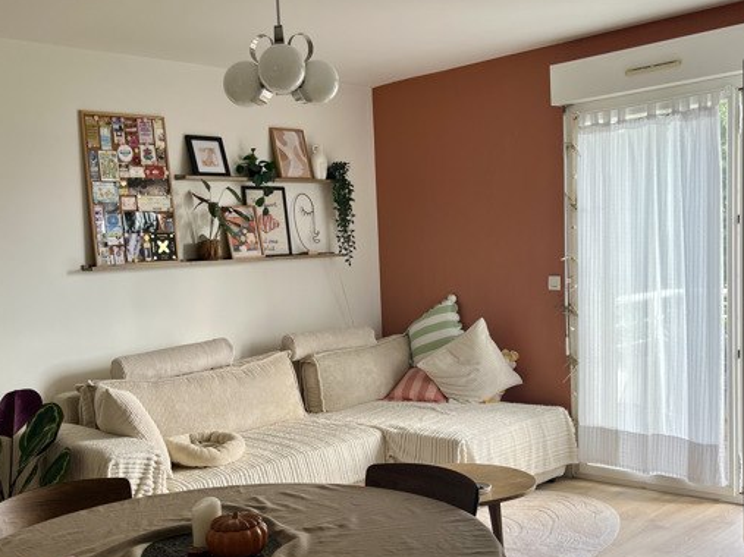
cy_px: 337
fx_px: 881
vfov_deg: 35.0
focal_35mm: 41
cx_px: 343
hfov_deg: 45.7
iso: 32
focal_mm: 5.1
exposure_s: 1/127
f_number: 1.6
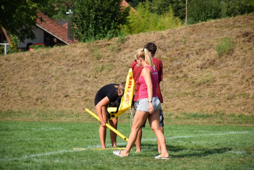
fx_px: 1483
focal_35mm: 210
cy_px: 85
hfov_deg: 9.8
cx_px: 127
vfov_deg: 6.6
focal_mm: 140
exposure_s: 1/800
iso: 200
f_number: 7.1
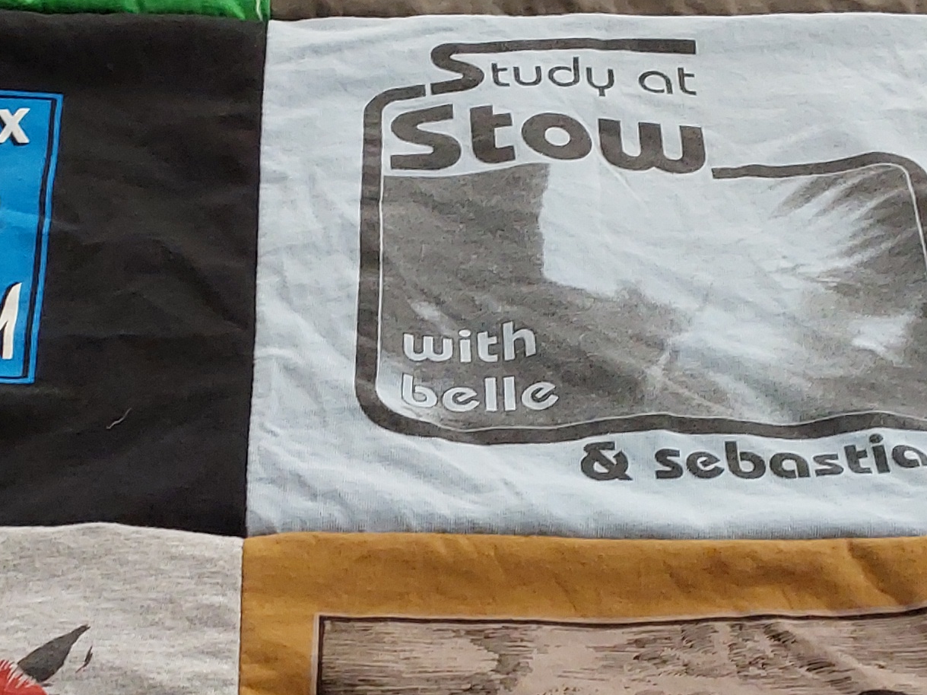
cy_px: 459
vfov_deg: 19.6
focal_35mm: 75
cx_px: 347
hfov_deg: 25.9
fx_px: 2008
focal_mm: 2.91
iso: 125
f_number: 1.9
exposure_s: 1/60
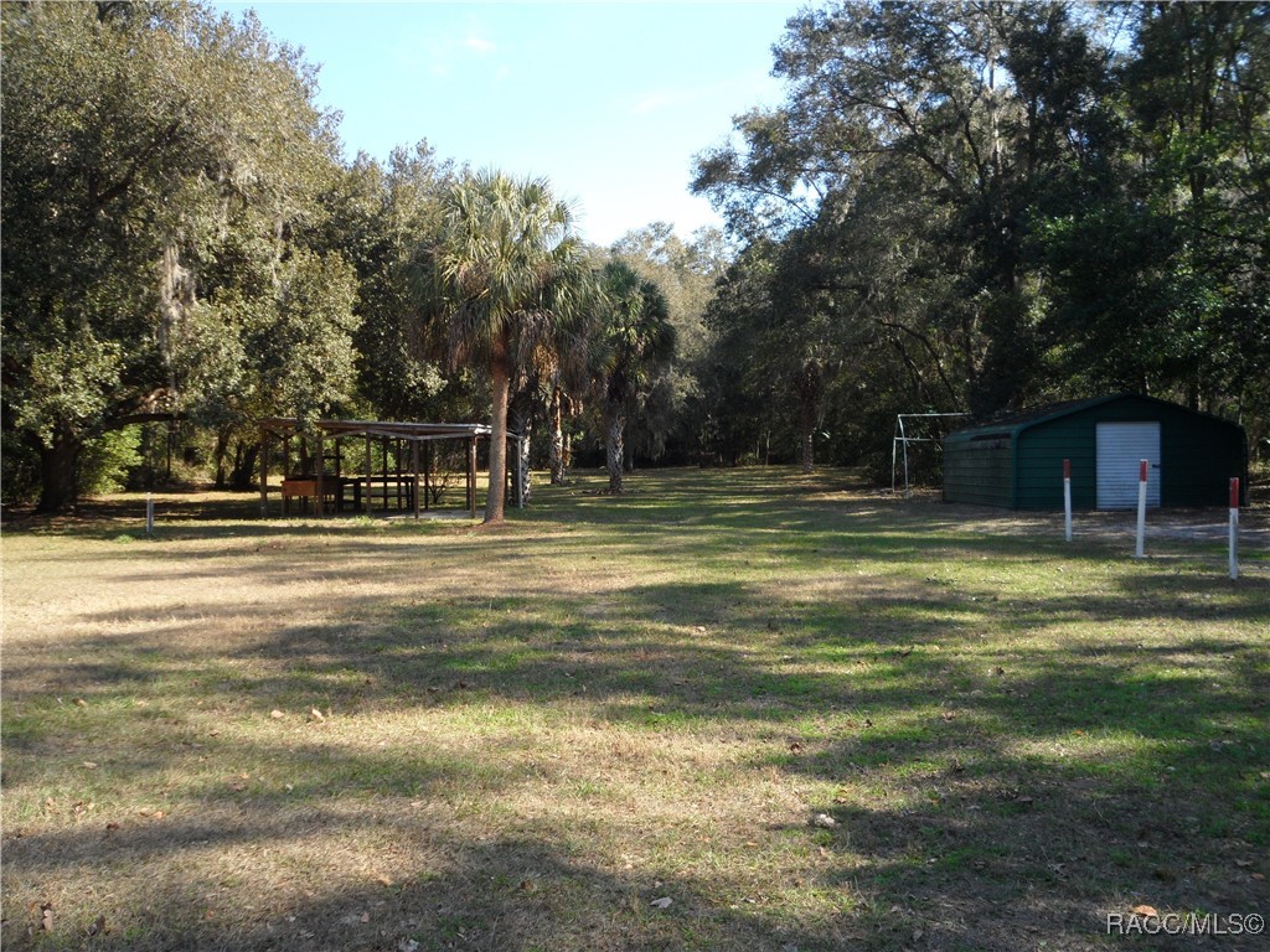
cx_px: 635
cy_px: 476
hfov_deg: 56.8
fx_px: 1174
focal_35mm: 32
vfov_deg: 44.2
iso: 80
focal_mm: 5.7
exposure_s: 1/250
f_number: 3.7
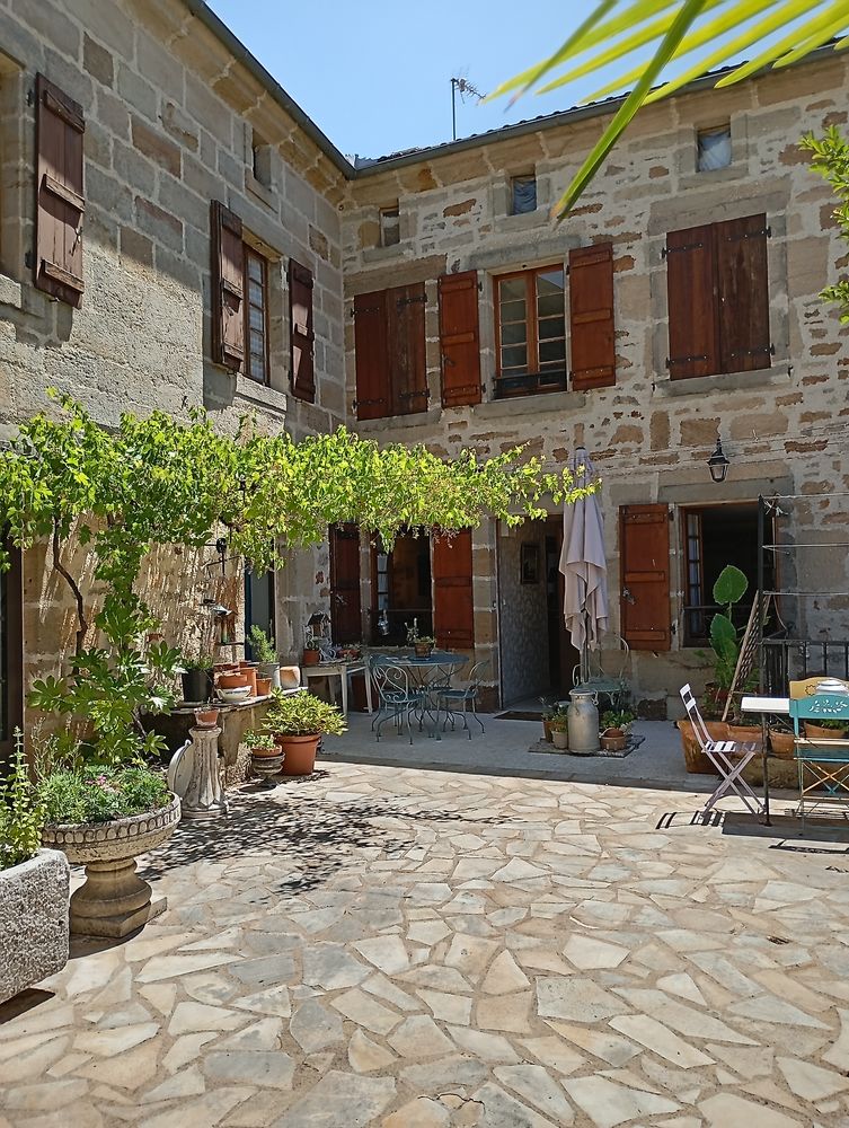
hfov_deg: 49.9
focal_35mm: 28
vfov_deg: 63.4
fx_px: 913
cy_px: 564
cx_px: 424
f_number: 1.8
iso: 102
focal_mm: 4.27
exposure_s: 1/348
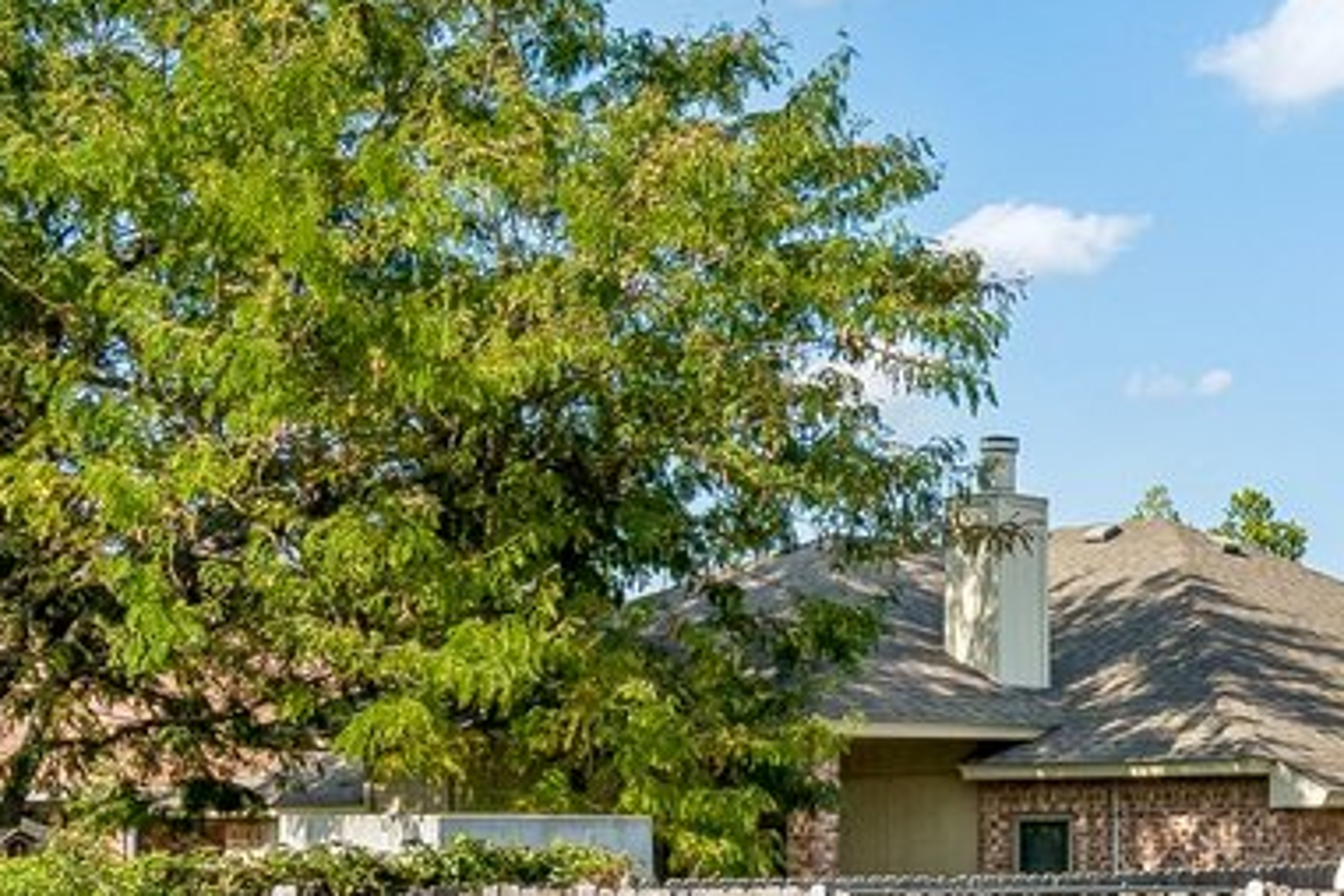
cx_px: 1400
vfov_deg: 15.6
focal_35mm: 86
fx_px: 3210
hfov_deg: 22.6
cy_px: 905
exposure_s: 1/400
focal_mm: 16
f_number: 8
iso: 200
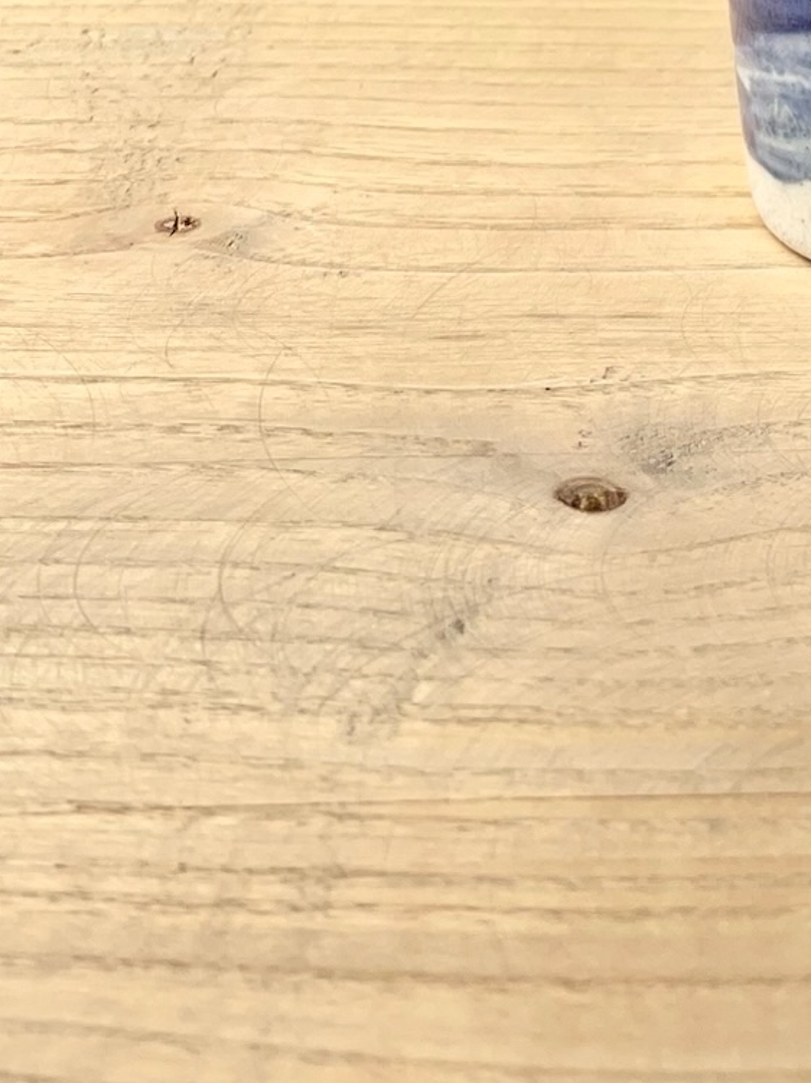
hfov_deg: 10.2
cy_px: -232
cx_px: 1075
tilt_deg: -13.4
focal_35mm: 142
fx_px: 4438
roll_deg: -1.6
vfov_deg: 13.5
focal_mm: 6
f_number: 2
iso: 25
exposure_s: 1/161
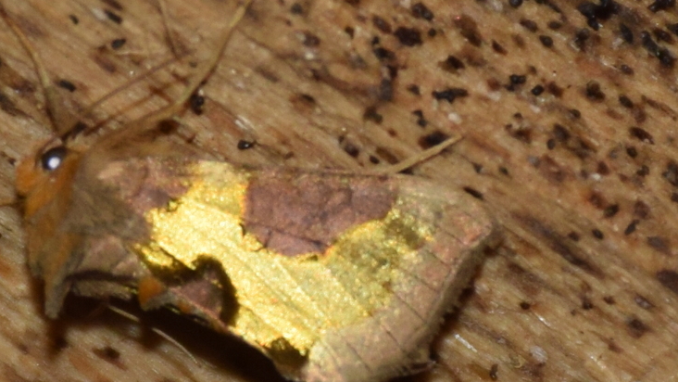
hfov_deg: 7.5
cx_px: 282
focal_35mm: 288
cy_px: 231
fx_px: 5178
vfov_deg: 4.2
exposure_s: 1/60
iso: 320
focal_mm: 140
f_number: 5.6
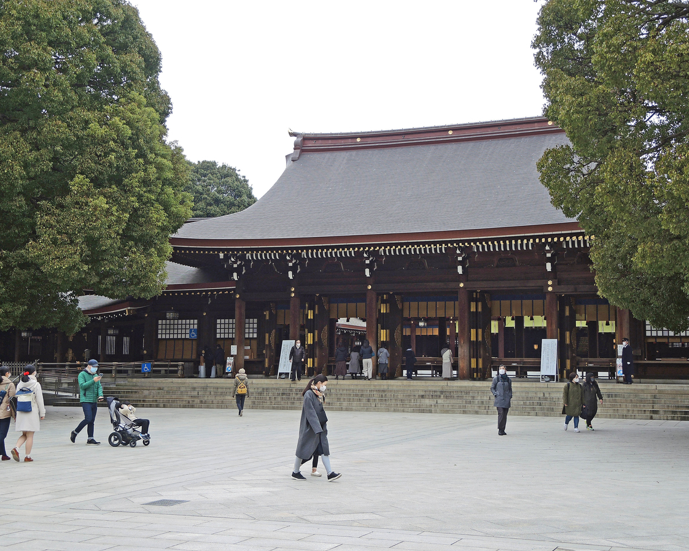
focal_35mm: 48
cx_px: 354
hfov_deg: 38.8
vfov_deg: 31.5
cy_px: 276
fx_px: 979
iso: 80
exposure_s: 1/250
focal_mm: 9.9
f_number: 2.5
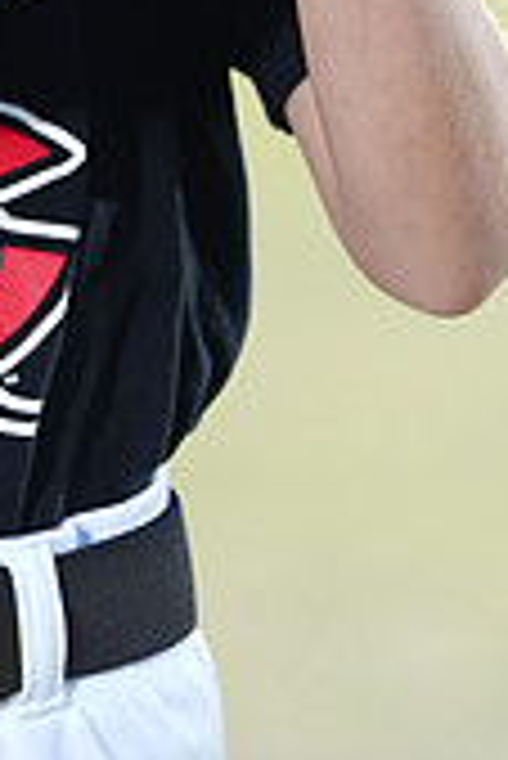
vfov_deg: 3.0
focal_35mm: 686
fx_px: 14490
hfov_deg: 2.0
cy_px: -373
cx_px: -232
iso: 64
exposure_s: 1/250
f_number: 4.5
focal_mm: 200
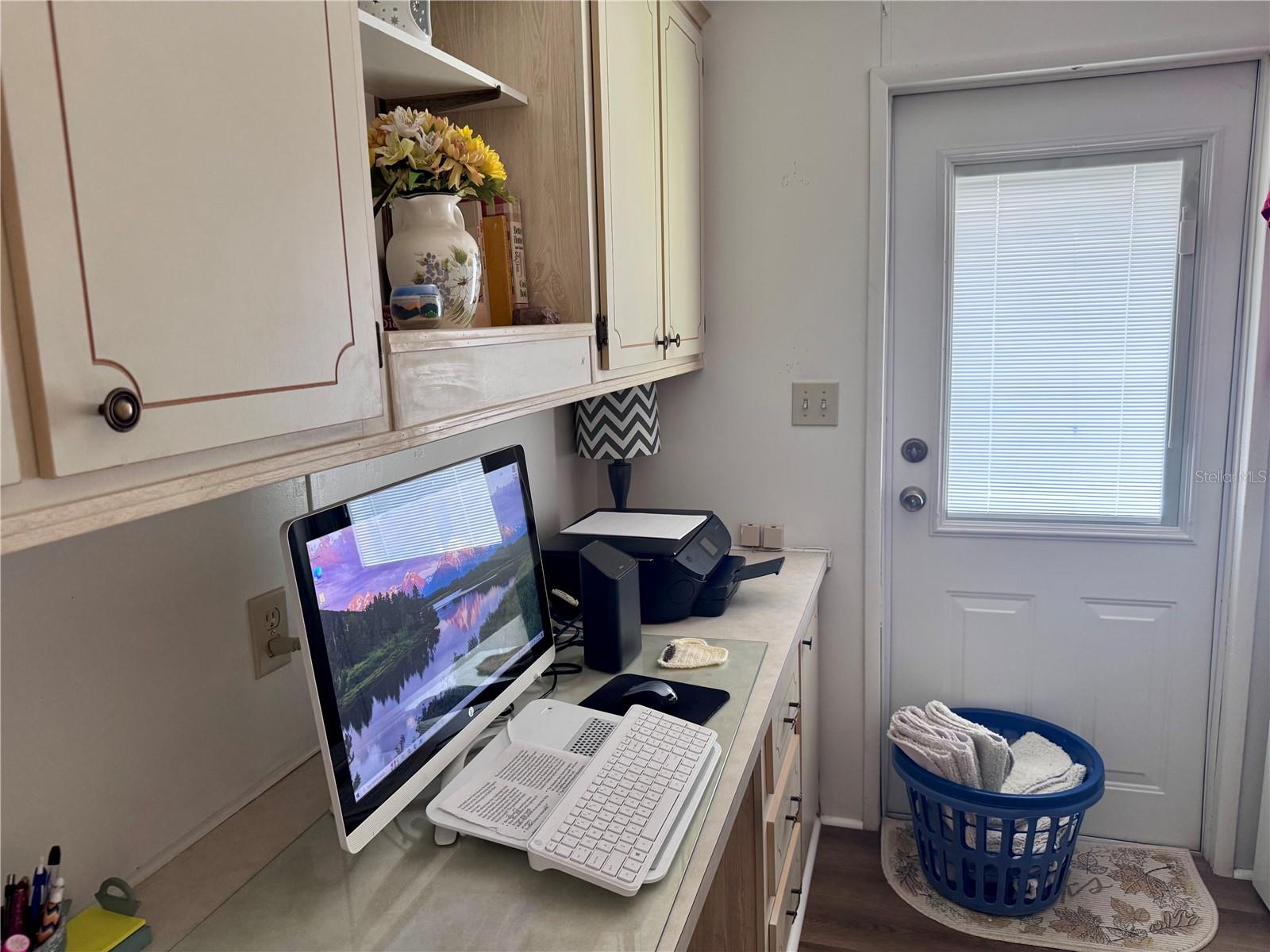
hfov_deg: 71.6
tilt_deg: -8.4
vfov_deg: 56.8
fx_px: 881
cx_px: 635
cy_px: 476
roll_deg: +1.6
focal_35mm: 24
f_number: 1.78
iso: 200
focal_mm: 6.76
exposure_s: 1/98
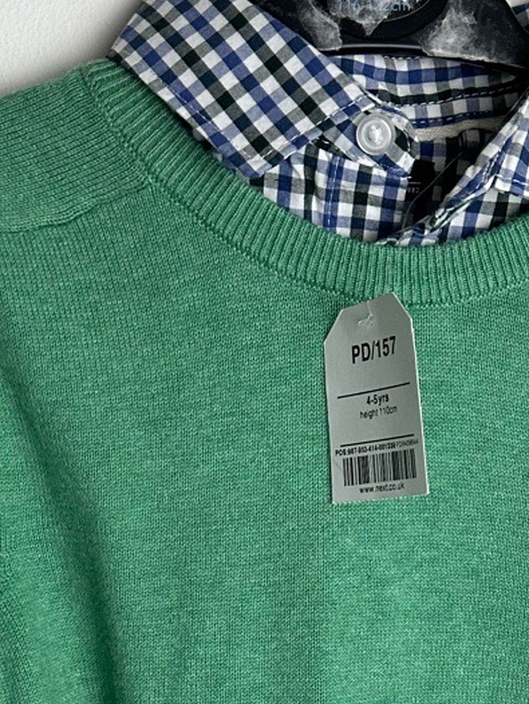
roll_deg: -1.3
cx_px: 332
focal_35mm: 73
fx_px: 1486
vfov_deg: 25.2
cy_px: 724
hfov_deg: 20.1
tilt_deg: -14.5
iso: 200
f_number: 1.78
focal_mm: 6.86
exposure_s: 1/100
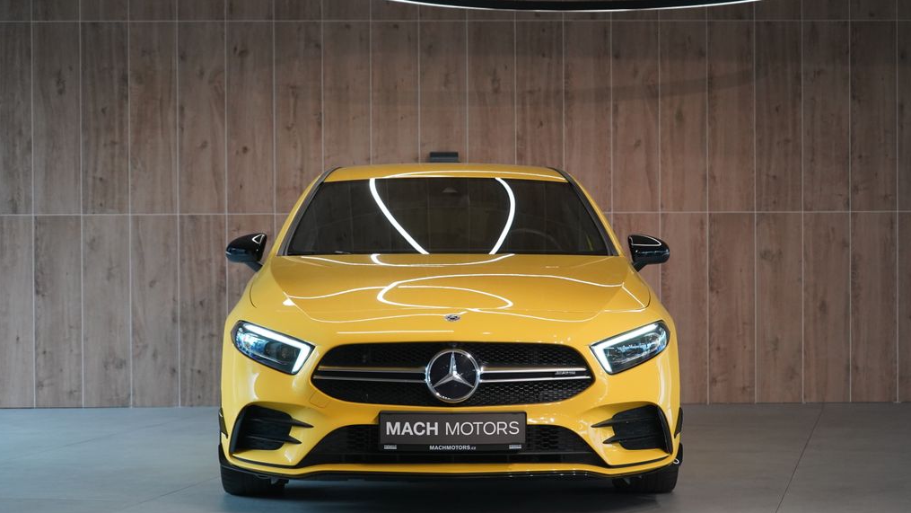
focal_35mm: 74
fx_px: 1788
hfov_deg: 28.6
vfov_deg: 16.3
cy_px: 277
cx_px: 454
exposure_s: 1/160
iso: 3200
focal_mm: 70
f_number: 5.6
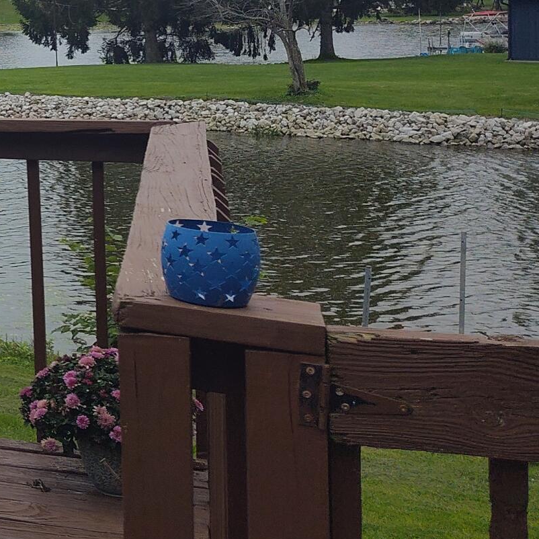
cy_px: 3
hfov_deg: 17.9
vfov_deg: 21.9
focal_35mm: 76
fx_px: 1339
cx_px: -452
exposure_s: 1/810
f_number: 1.8
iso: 100
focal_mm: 5.56
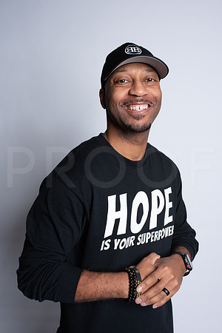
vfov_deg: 54.4
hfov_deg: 37.9
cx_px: 111
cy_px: 166
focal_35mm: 35
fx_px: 324
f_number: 6.3
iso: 250
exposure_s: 1/200
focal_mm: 35
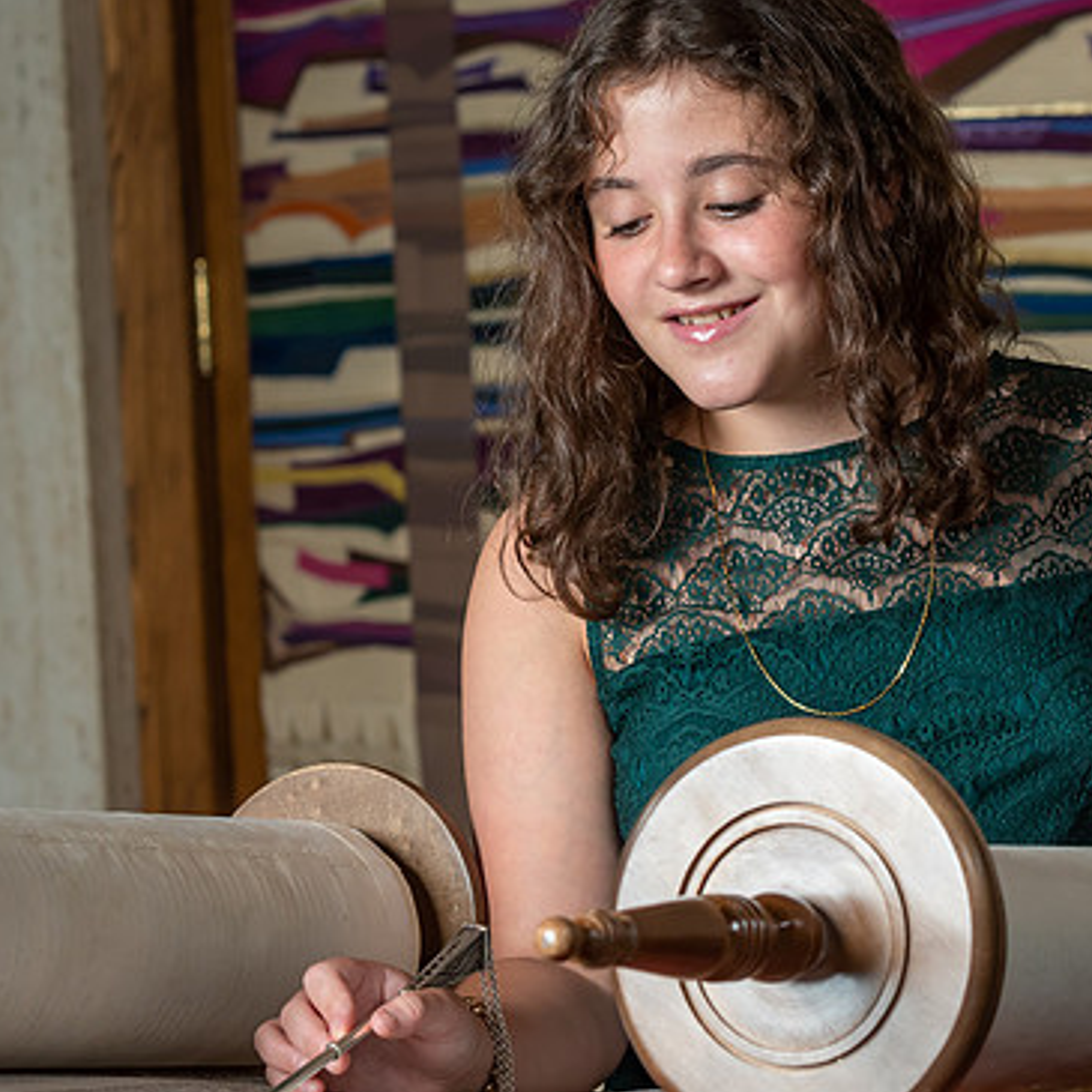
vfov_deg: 10.6
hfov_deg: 10.6
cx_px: 785
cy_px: 497
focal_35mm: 165
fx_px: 5889
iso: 400
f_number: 6.3
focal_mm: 70
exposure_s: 1/250
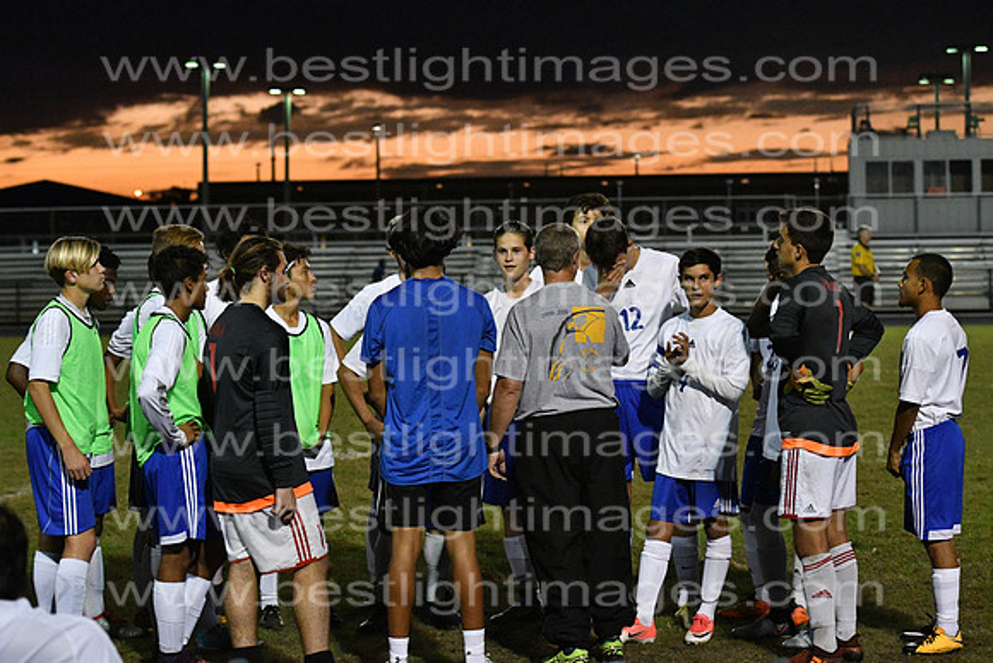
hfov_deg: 19.5
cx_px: 496
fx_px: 2897
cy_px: 332
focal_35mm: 105
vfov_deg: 13.0
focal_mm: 70
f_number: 4
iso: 6400
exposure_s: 1/1250
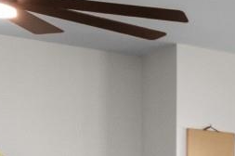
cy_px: 230
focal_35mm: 109
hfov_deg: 11.0
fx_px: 711
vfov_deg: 12.0
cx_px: 725
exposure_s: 1/15
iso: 100
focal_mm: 11.5
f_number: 4.8
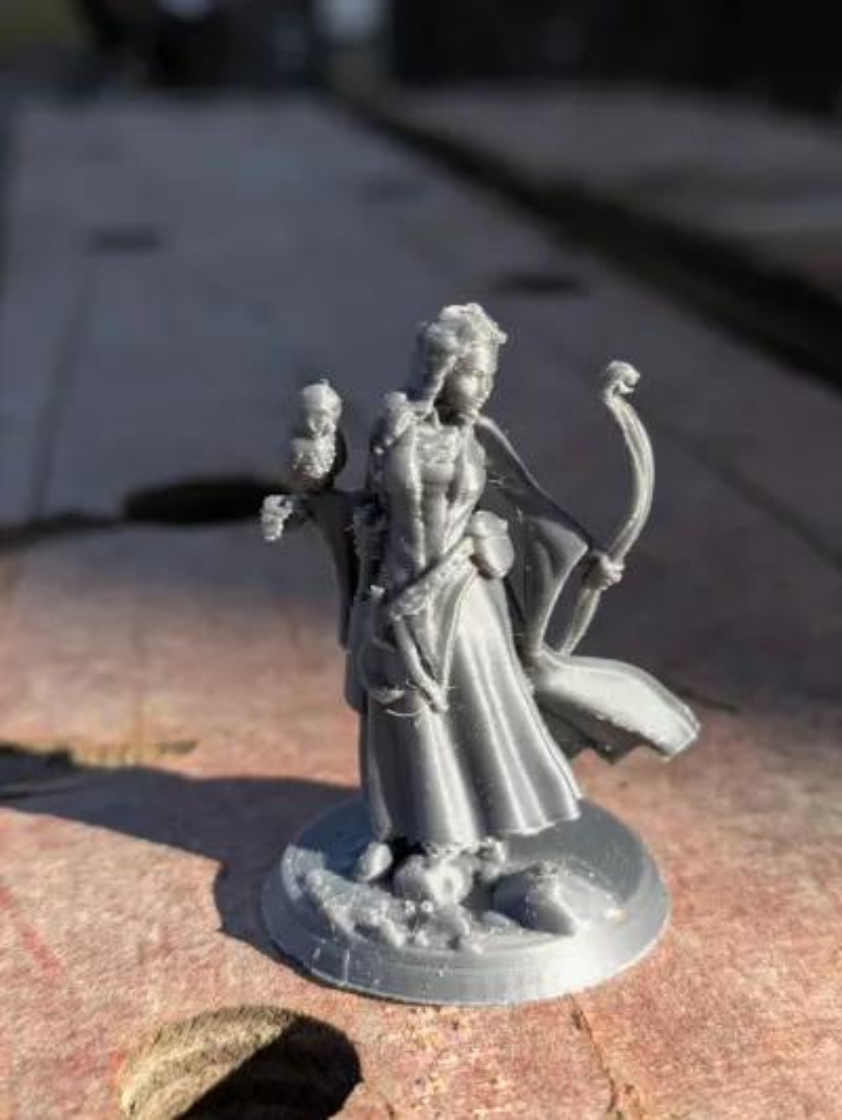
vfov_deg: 37.5
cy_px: 560
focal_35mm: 51
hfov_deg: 28.6
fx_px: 1651
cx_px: 421
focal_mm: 5.43
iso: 42
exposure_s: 1/499
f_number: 1.89
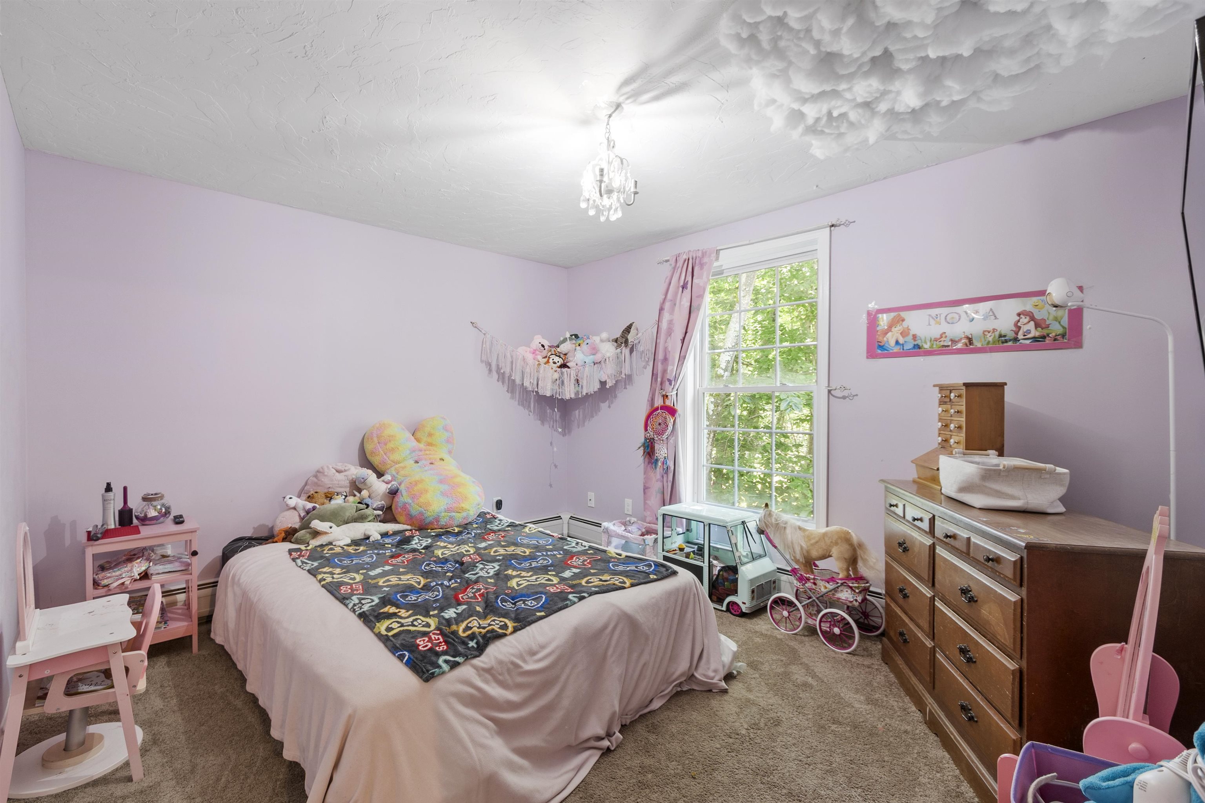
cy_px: 402
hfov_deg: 100.4
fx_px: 502
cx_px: 602
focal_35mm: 15
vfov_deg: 77.3
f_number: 8
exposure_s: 4
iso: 200
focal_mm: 10
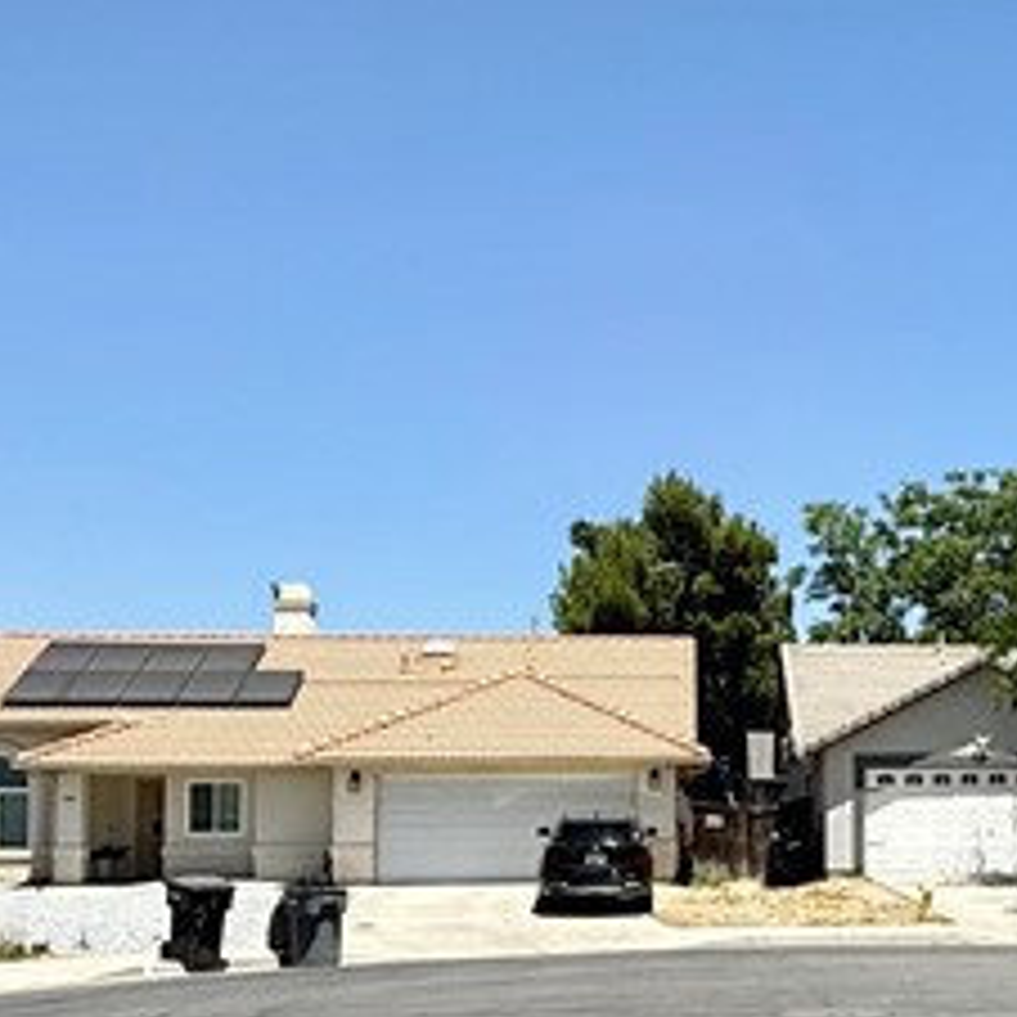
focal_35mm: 56
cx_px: 1004
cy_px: 711
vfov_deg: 30.2
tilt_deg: +3.7
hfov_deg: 28.7
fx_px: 1861
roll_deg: +1.0
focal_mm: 2.22
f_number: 2.2
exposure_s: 1/2506
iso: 50
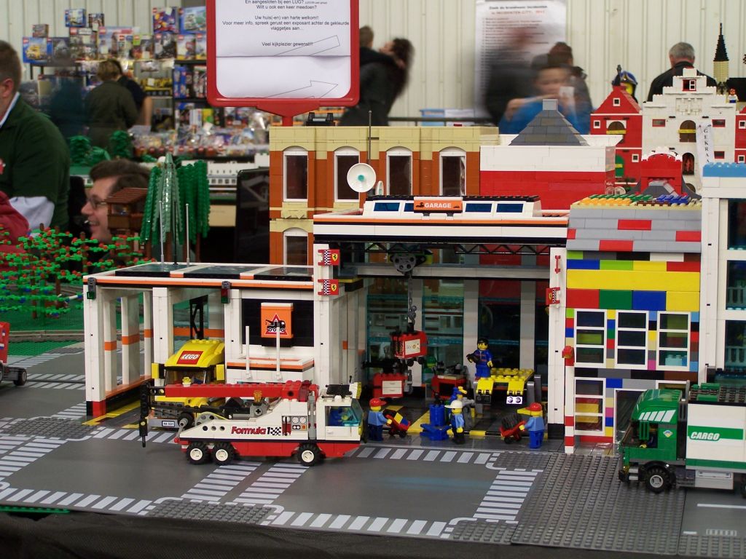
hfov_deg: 29.0
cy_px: 280
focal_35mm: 67
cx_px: 373
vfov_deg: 21.9
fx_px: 1444
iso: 80
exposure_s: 1/2
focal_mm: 11.1
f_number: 3.2
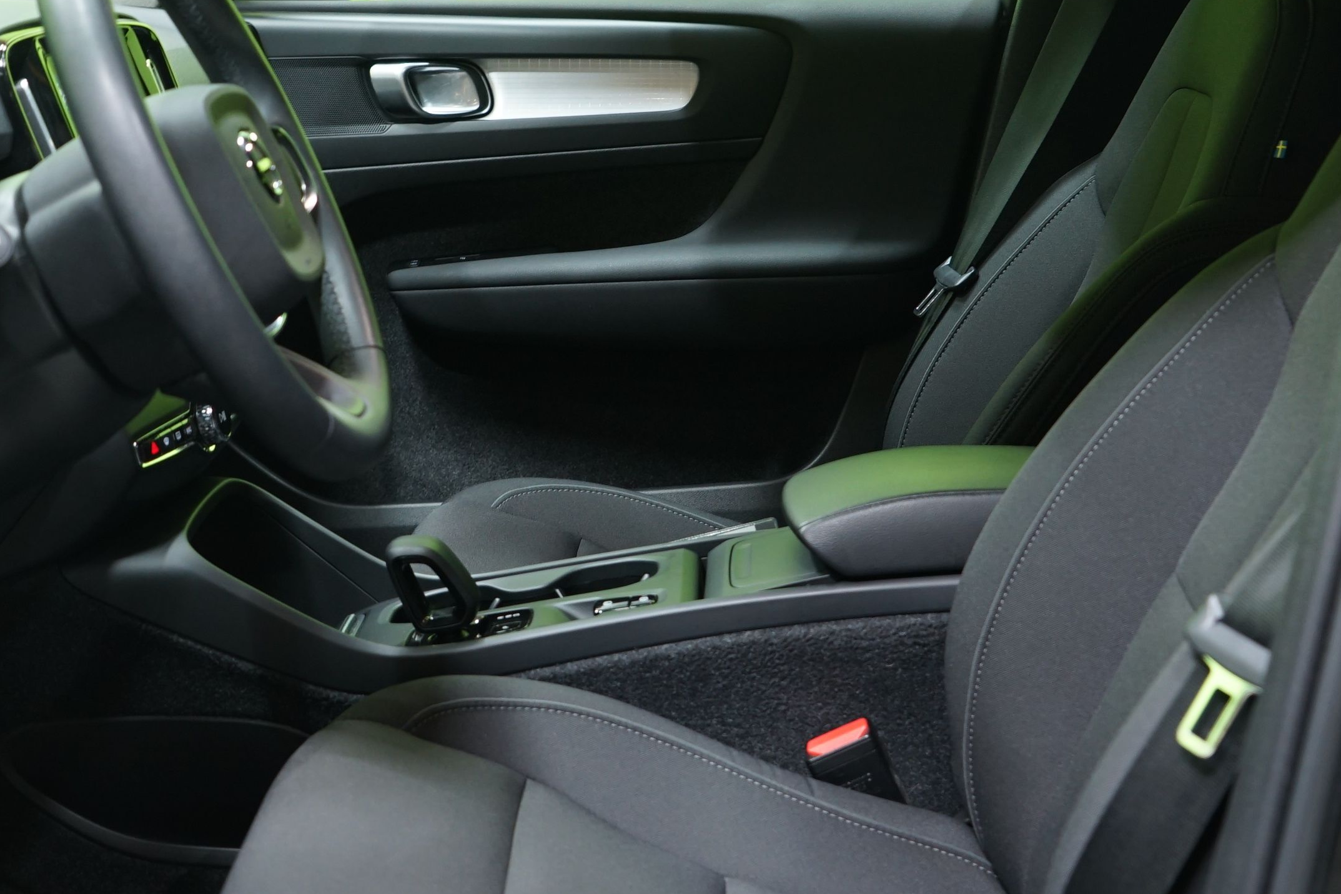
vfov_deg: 20.4
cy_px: 222
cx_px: 628
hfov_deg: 30.5
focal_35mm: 66
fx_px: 2458
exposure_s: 1/20
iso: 800
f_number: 4.5
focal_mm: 36
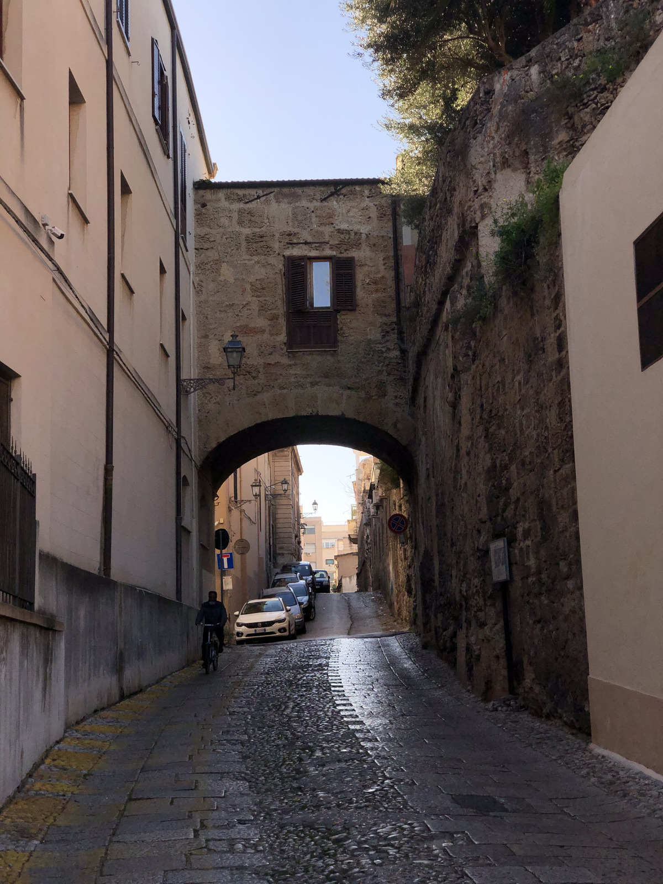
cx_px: 332
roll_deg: +2.8
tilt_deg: +9.8
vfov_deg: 36.8
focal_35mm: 52
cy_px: 442
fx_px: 1328
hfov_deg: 28.0
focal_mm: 6
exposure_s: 1/917
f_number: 2.4
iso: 16
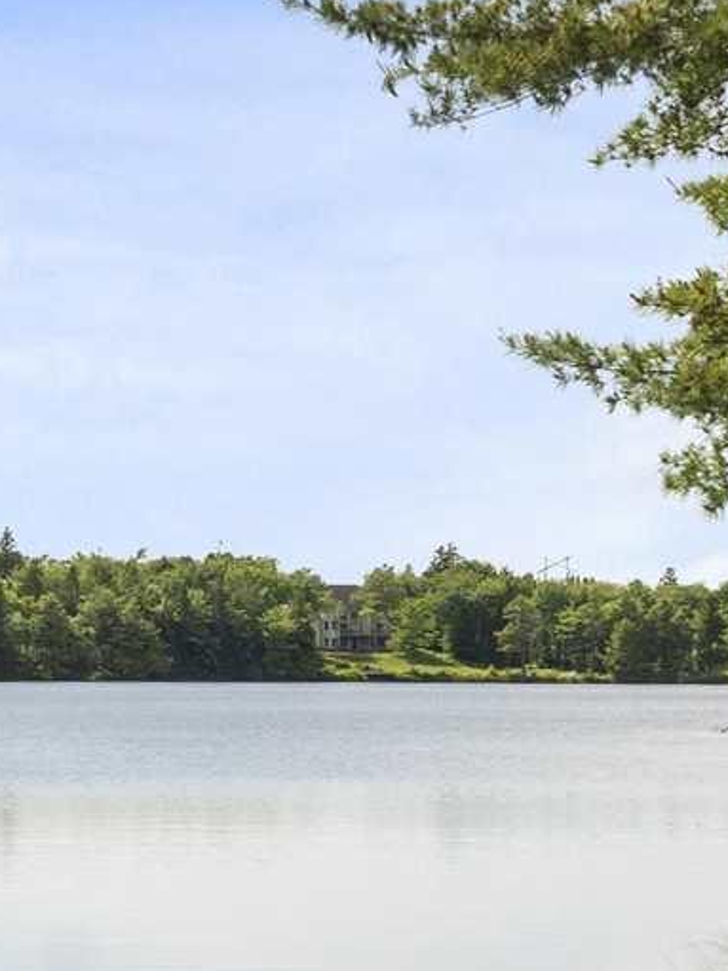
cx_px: -528
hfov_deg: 12.9
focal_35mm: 105
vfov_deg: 18.7
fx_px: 2950
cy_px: 509
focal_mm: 18.2
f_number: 10
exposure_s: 1/800
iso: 640
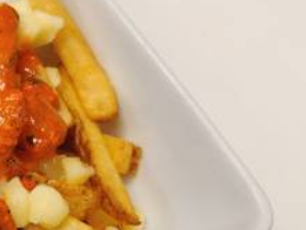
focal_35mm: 66
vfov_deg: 22.0
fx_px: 584
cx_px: -12
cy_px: 186
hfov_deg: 27.4
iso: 320
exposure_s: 1/33
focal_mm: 4.25
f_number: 1.7
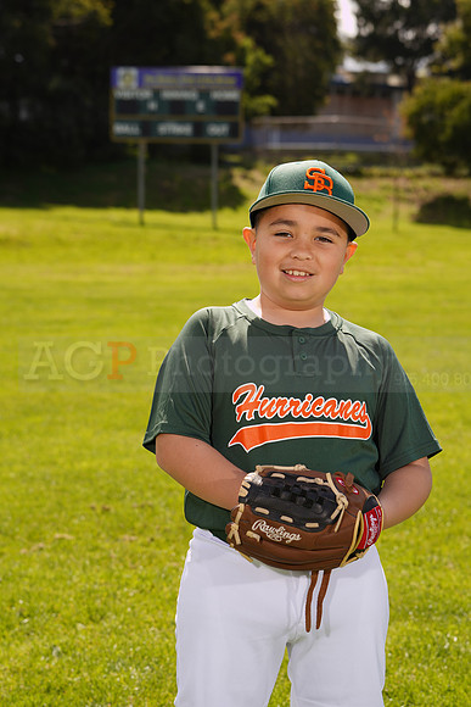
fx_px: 1961
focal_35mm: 100
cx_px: 236
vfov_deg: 20.4
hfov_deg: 13.7
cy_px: 354
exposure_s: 1/160
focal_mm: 100
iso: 80
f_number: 9
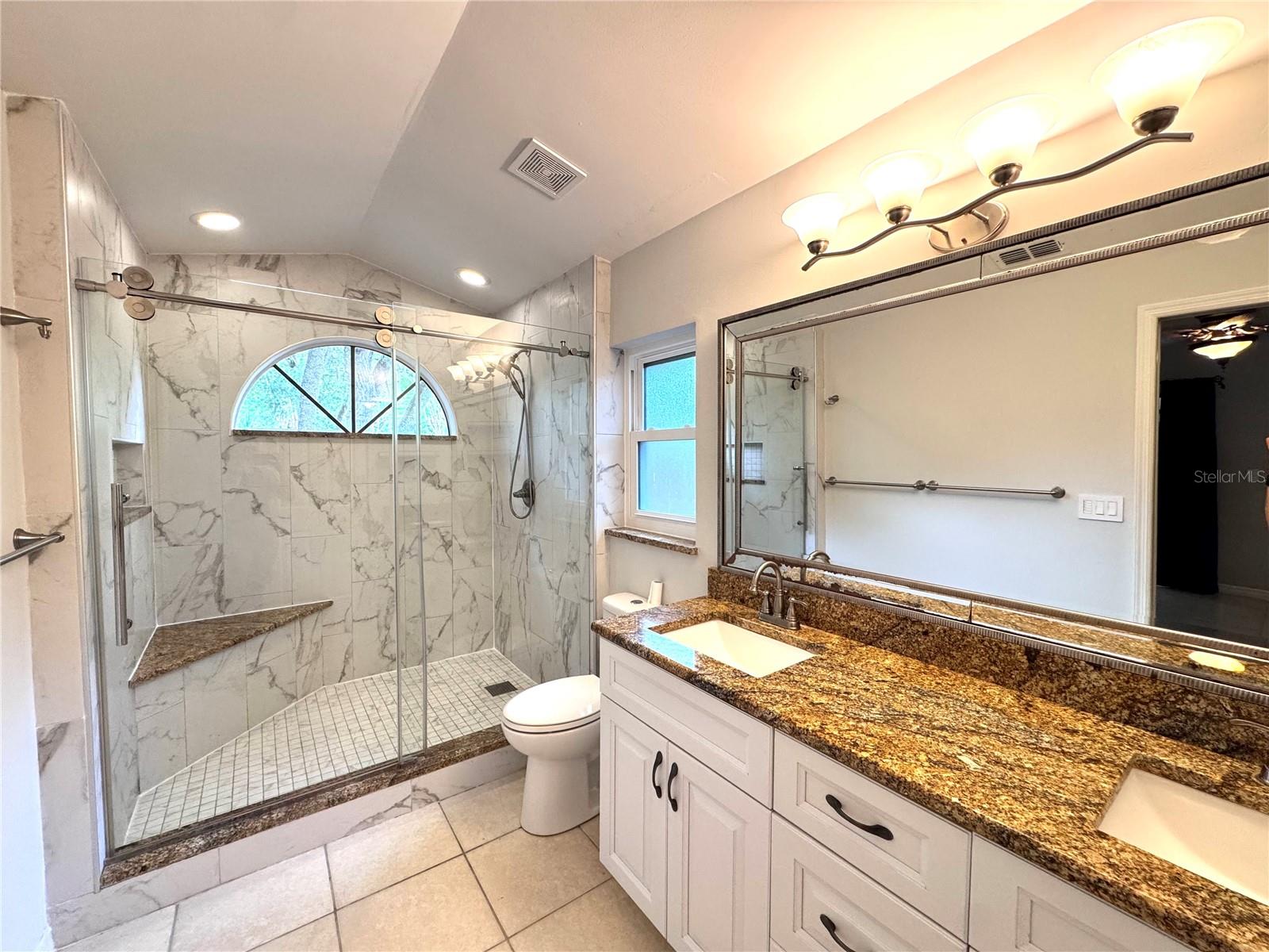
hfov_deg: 102.1
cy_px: 476
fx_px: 513
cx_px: 634
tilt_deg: -2.5
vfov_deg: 85.7
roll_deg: -0.2
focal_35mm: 14
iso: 200
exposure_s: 1/120
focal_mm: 2.22
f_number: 2.2
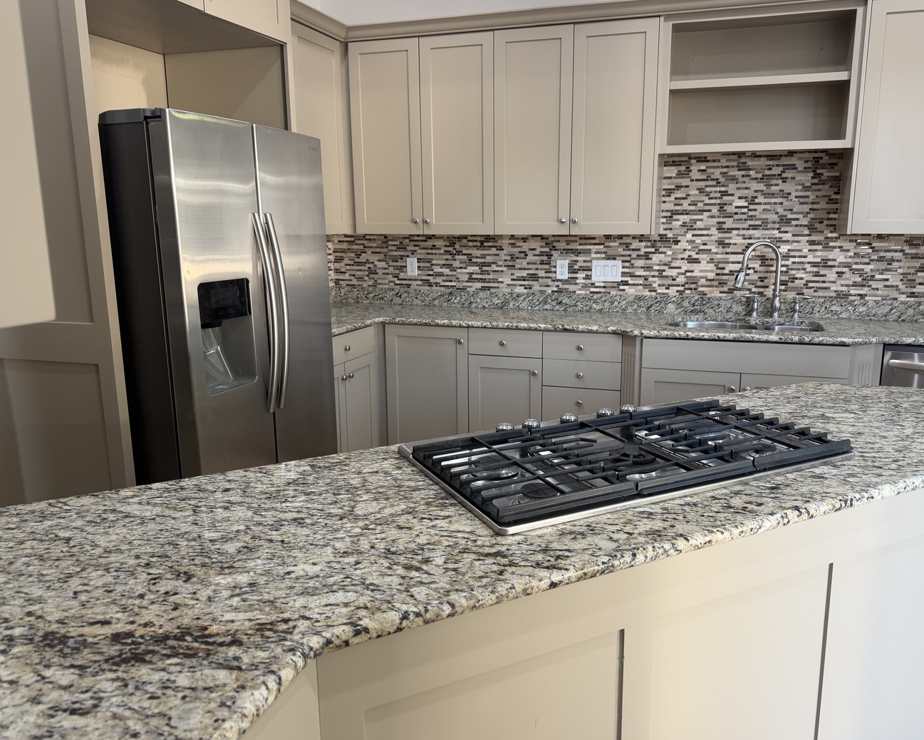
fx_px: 711
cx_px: 497
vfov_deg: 54.9
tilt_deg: -10.1
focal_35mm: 26
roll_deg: +0.1
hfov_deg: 65.9
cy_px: 366
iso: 125
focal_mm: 6.76
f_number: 1.78
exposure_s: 1/60
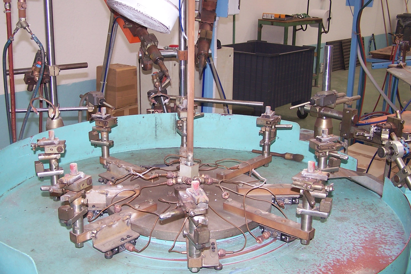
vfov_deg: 30.5
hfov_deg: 44.5
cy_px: 135
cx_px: 191
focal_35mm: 44
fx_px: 502
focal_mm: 6.3
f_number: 2.8
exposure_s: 1/60
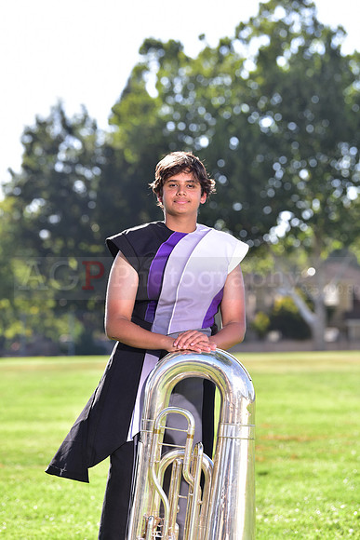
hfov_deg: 10.6
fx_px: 1949
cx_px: 180
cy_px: 270
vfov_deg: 15.8
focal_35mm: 130
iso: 100
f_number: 4.5
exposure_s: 1/250
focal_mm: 130
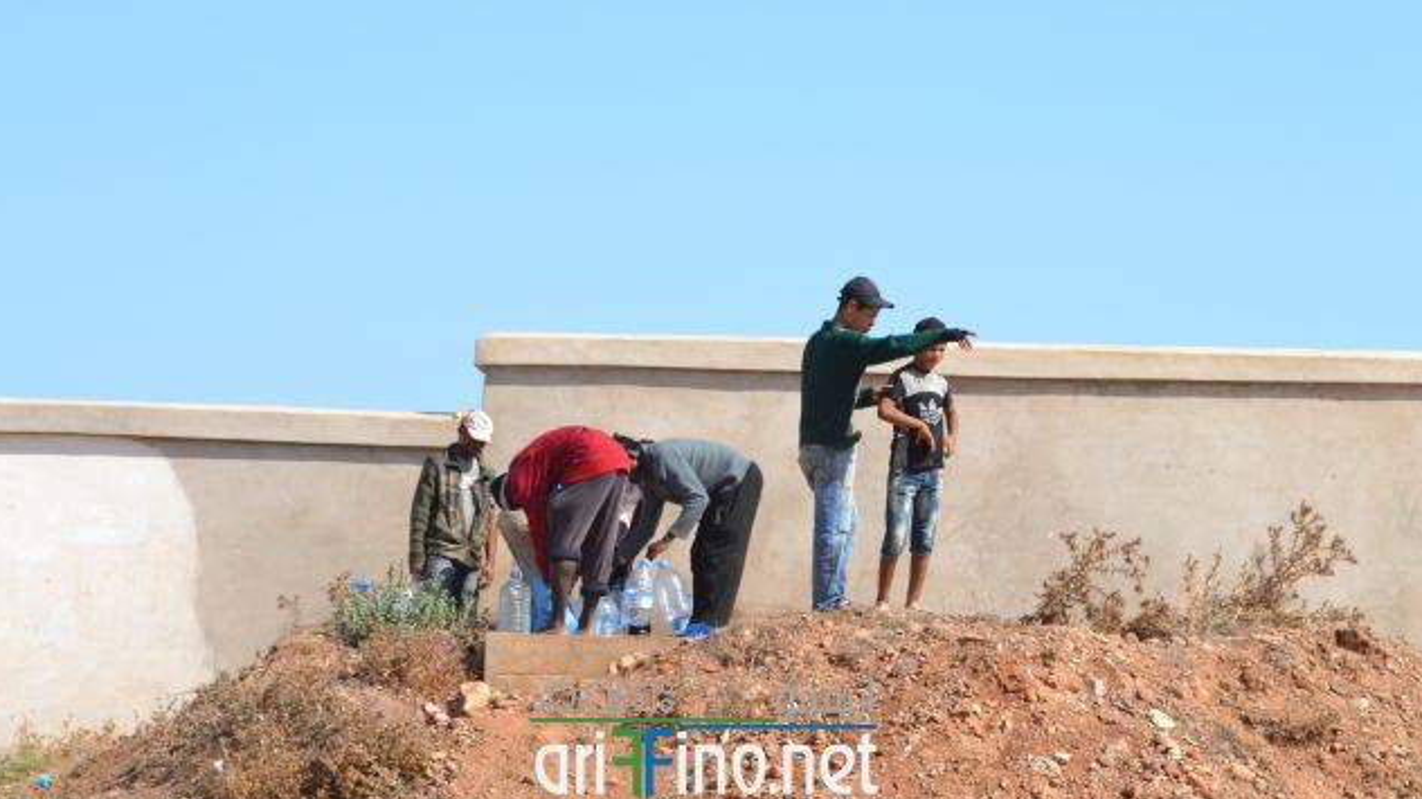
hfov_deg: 24.3
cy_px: 423
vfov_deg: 13.8
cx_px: 709
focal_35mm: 88
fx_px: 3299
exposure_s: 1/250
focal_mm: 55
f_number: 8
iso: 100
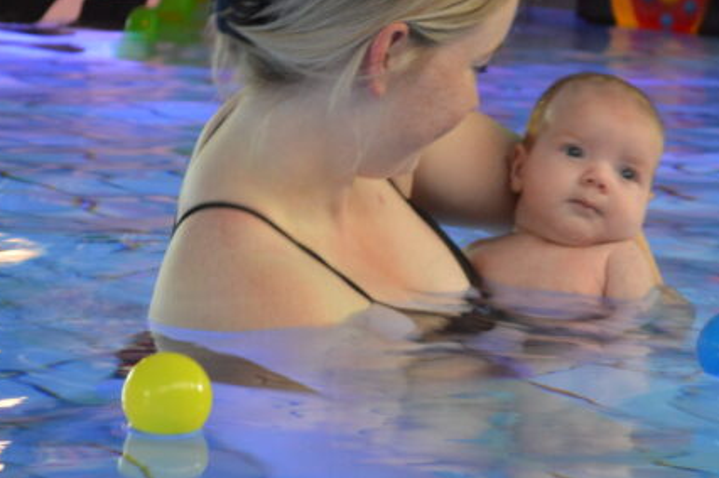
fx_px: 3451
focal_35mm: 173
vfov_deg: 7.9
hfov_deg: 11.8
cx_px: 650
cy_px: 285
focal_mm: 48
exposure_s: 1/15
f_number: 5.6
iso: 900
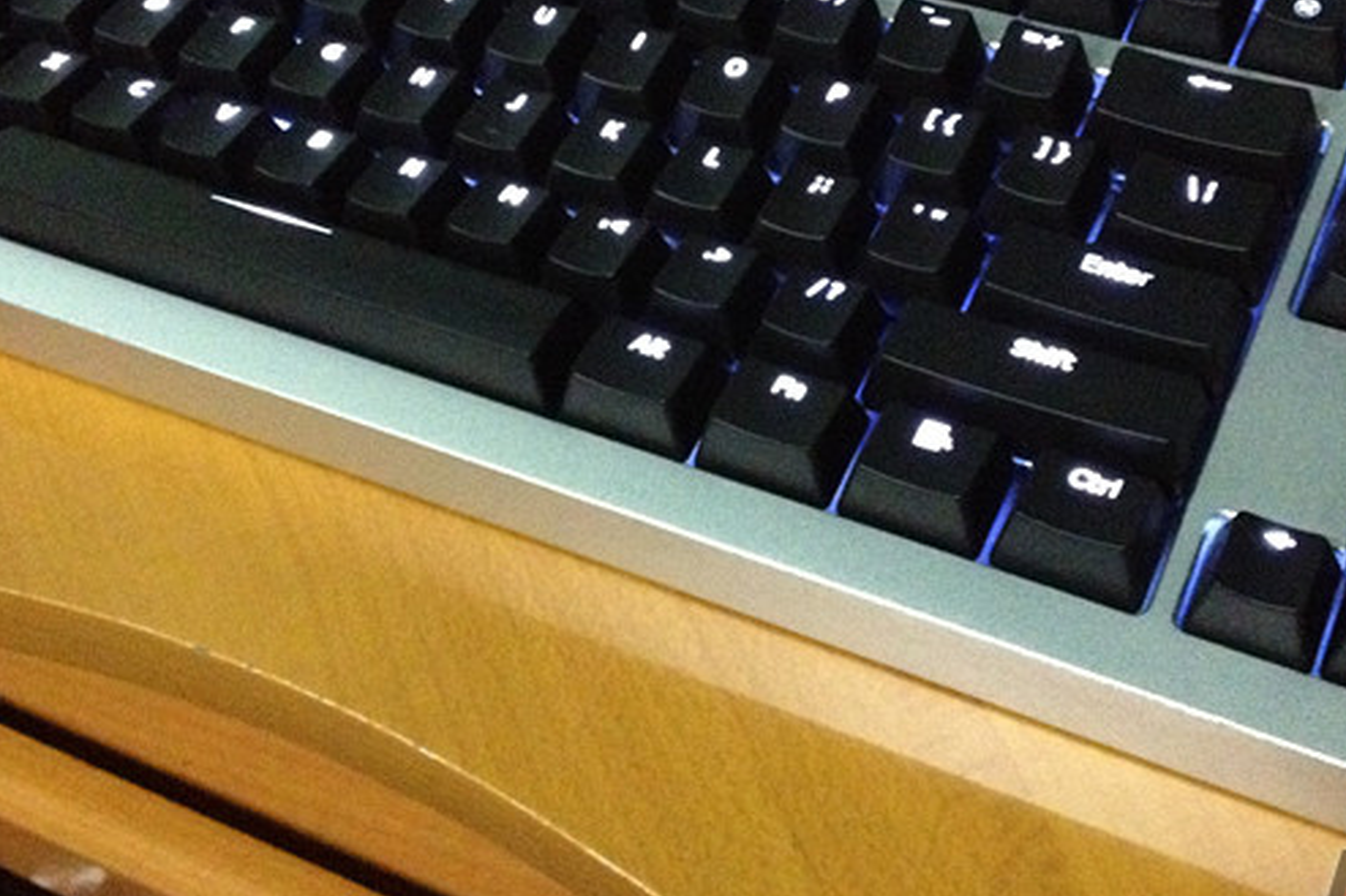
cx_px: 755
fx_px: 2205
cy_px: 278
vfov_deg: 22.9
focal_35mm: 59
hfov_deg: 33.9
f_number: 2.4
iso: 800
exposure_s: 1/15
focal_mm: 4.28
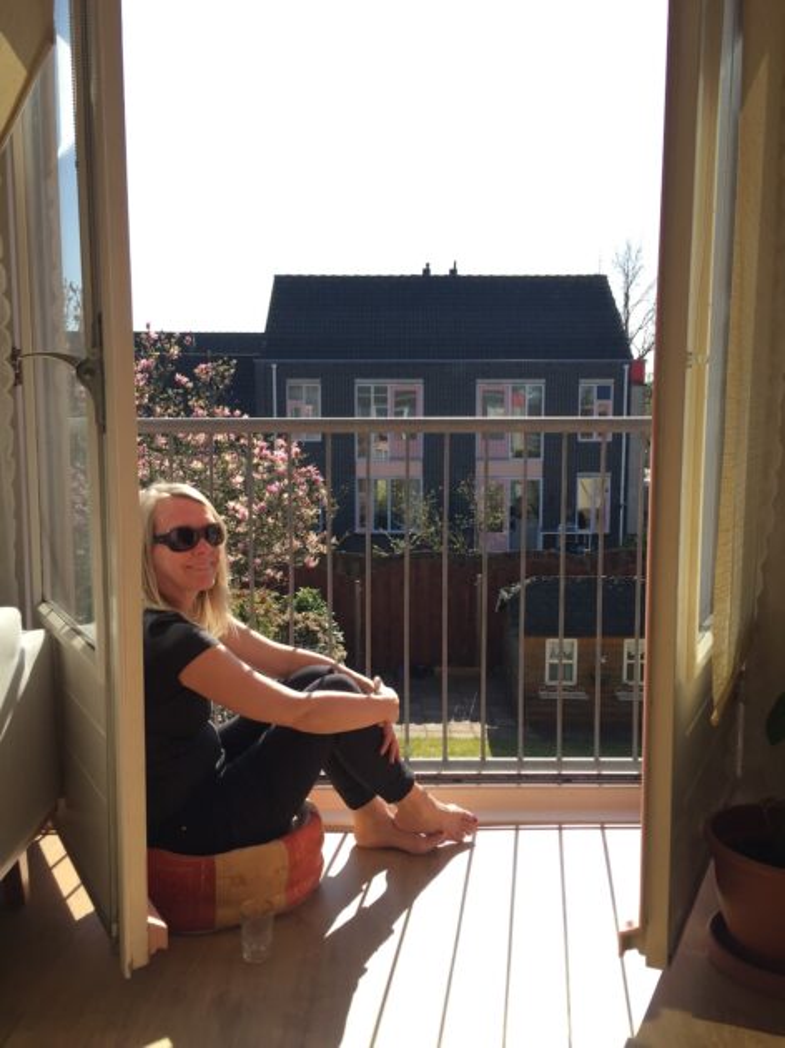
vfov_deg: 61.7
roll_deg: -0.7
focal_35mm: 29
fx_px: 877
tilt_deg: -5.2
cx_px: 392
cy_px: 524
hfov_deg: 48.2
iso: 32
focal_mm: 4.15
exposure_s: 1/842
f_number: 2.2
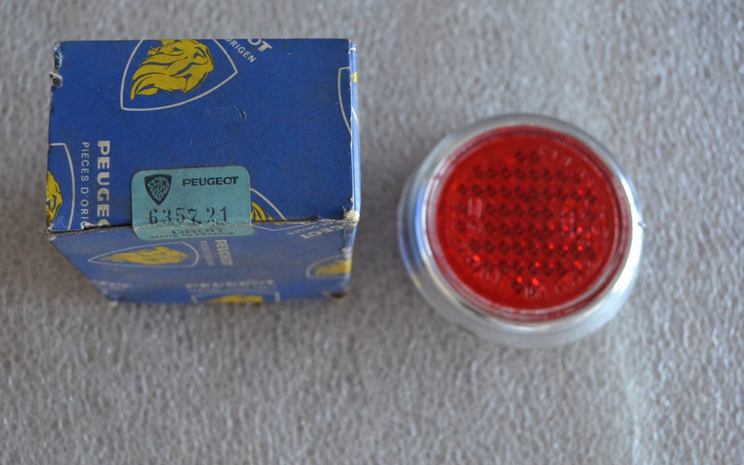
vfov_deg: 23.6
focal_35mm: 55
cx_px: 381
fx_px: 1115
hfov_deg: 36.9
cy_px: 228
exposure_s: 1/60
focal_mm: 30
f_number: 4.5
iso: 2200
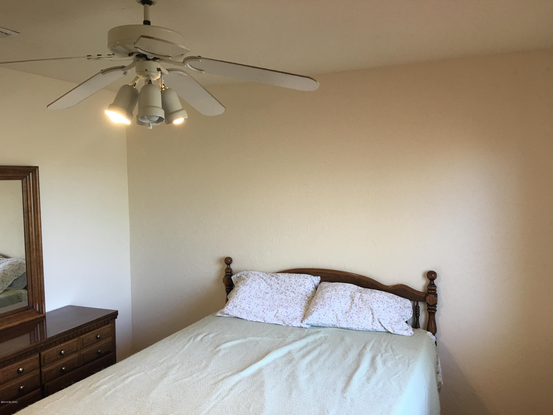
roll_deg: +0.1
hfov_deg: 61.7
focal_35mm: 29
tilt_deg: -0.8
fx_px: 463
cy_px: 208
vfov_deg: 48.2
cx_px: 276
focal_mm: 4.15
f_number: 2.2
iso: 50
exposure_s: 1/33
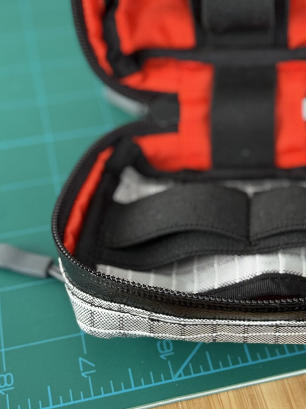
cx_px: 239
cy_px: 95
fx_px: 943
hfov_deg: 18.3
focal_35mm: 80
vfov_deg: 24.1
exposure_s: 1/73
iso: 100
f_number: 1.78
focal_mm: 6.76
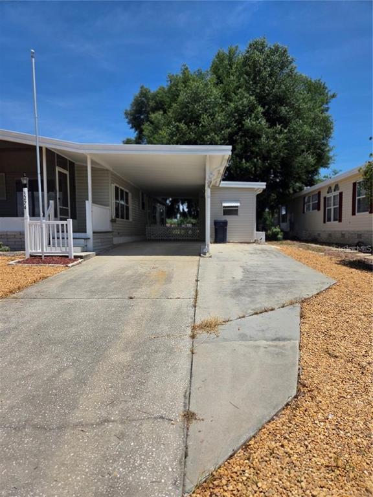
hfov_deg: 58.9
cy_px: 248
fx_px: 330
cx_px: 186
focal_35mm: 23
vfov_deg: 73.9
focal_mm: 5.4
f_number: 1.8
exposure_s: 1/7075
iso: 80
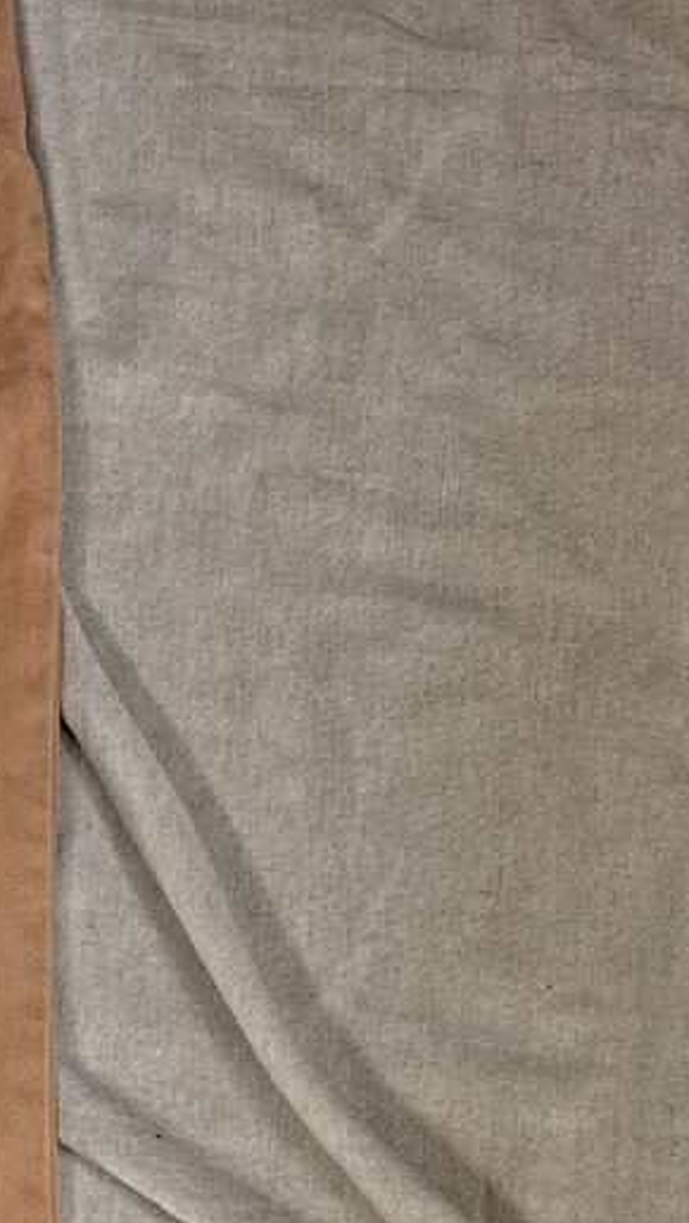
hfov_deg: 10.7
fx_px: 3375
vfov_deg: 20.3
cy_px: 1024
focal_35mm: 104
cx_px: -660
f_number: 1.78
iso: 50
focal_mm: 6.76
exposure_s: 1/131
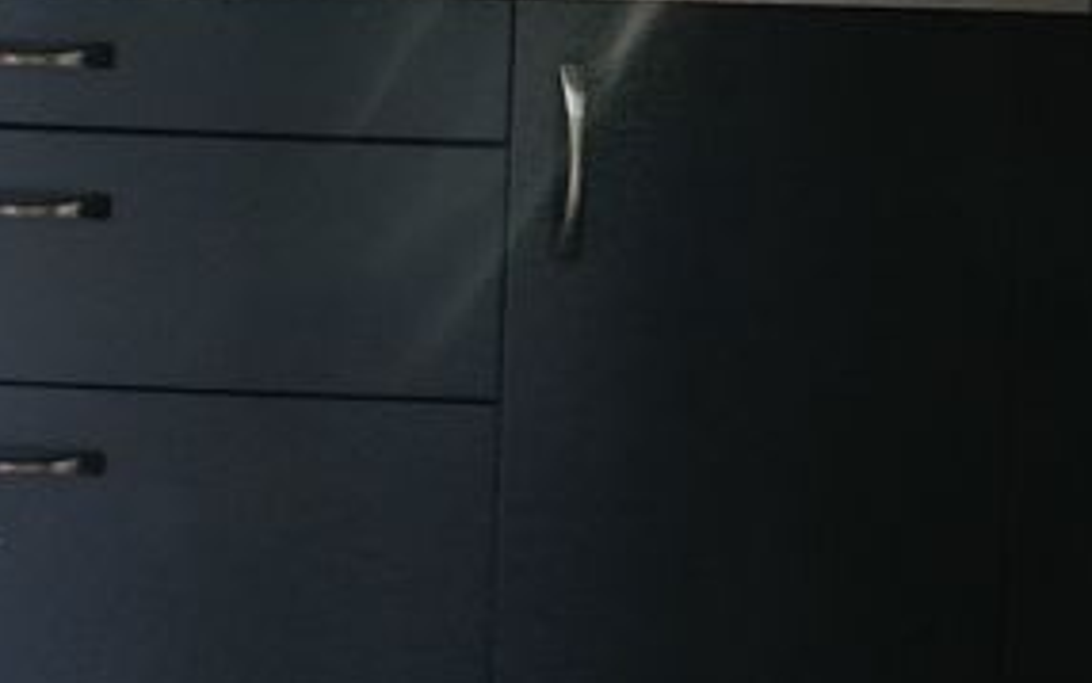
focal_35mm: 89
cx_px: -703
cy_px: -672
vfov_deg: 12.9
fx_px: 2650
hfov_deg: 19.3
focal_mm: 5.24
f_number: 1.7
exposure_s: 1/100
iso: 1125
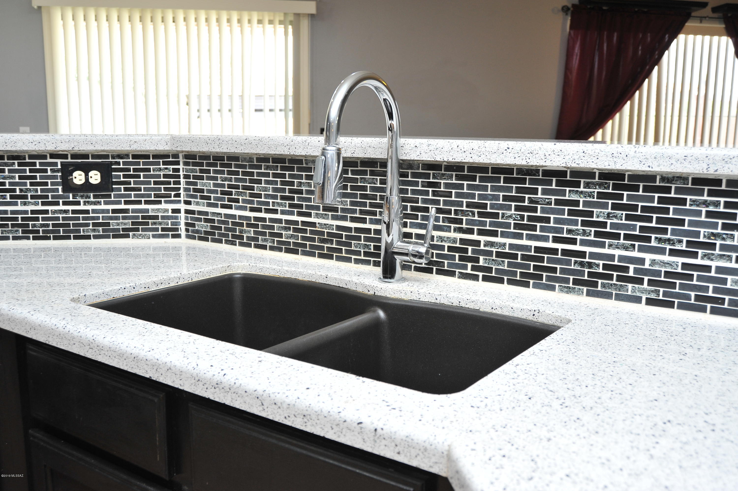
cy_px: 246
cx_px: 369
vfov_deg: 37.8
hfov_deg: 54.5
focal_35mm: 35
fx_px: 717
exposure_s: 1/30
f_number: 5.6
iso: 640
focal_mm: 35
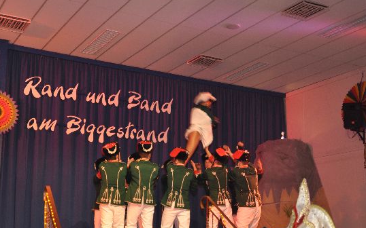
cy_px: 164
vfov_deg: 22.7
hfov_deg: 35.8
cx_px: 161
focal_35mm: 57
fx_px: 566
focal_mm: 25
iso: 400
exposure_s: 1/60
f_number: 5
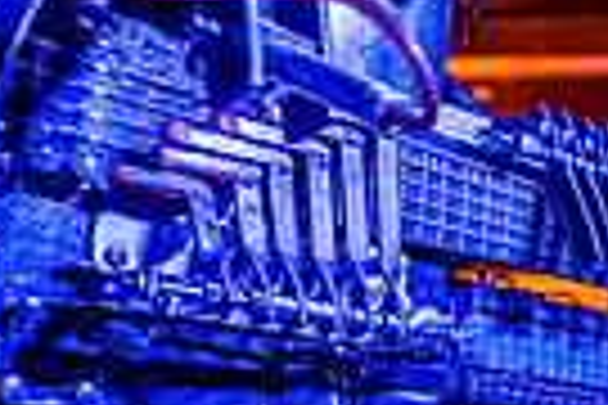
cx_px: 950
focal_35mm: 86
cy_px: 268
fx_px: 1452
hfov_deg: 19.9
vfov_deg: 15.9
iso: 2500
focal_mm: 20
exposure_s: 1/200
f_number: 2.8
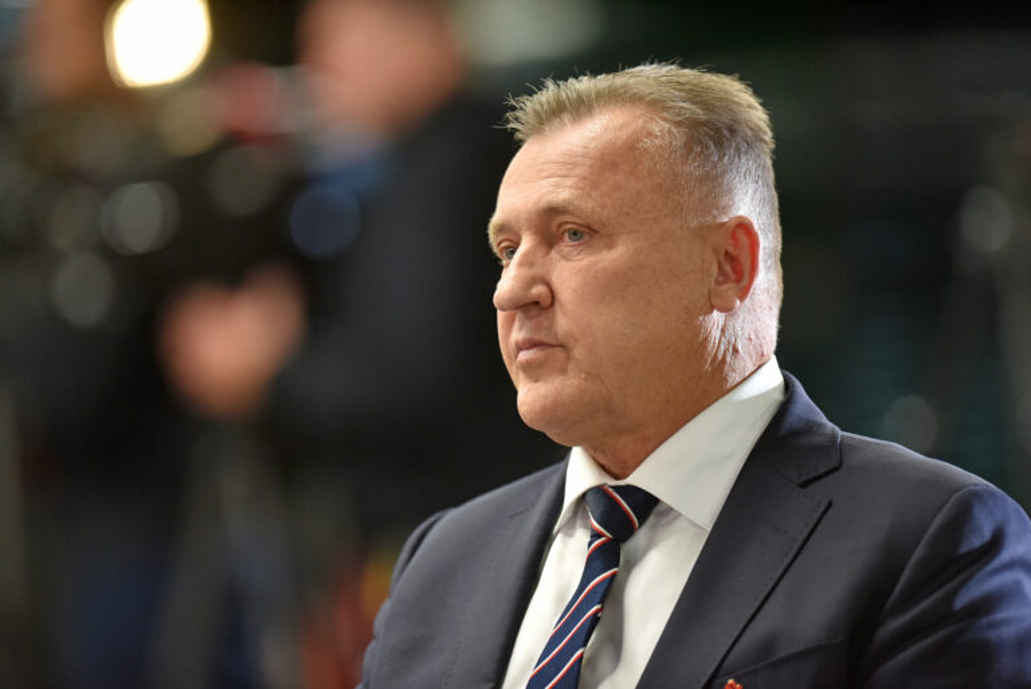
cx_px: 516
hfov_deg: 6.9
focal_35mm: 300
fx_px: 8596
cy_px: 344
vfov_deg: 4.6
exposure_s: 1/320
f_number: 2.8
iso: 1250
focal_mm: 300
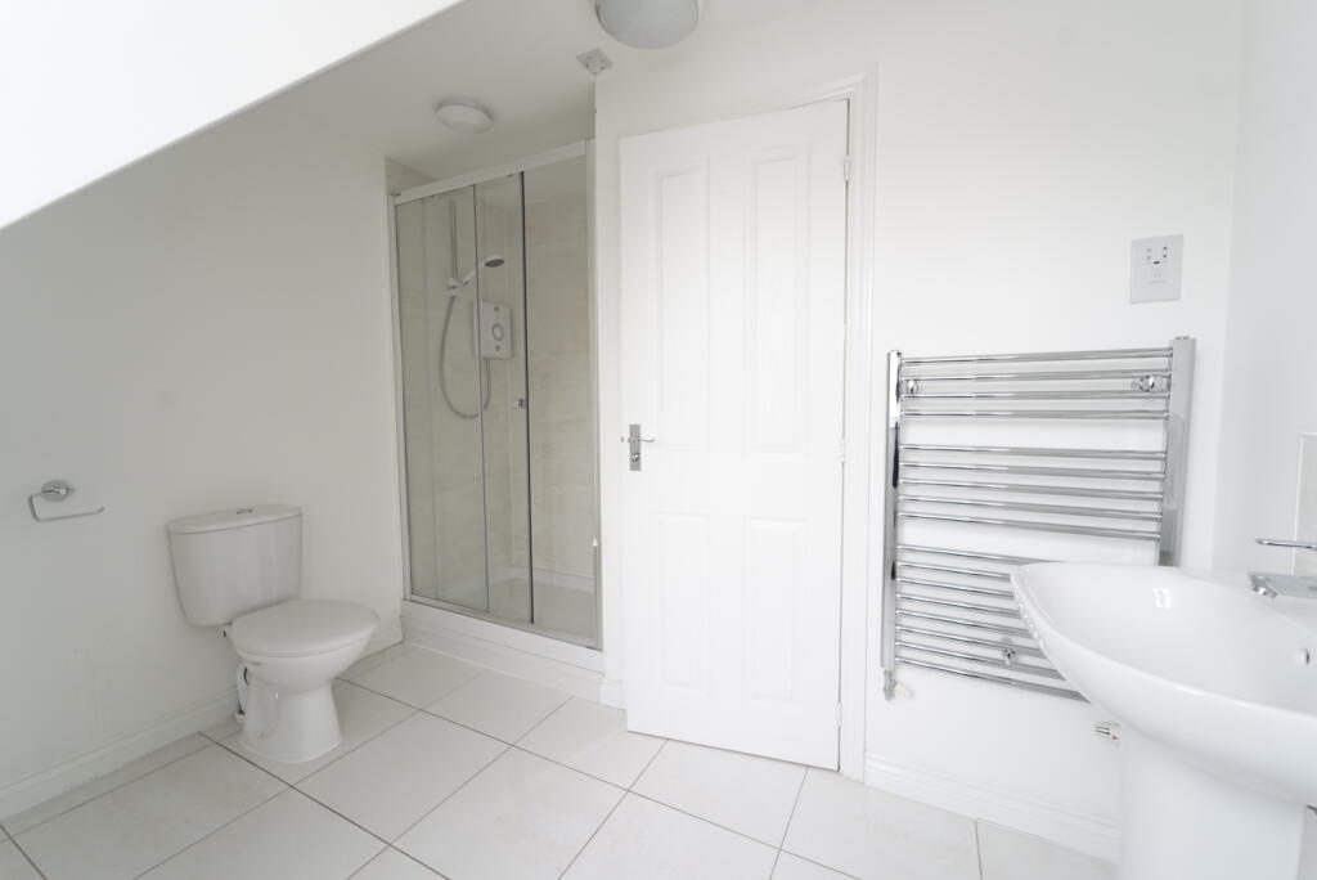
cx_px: 658
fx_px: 512
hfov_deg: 104.2
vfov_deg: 81.3
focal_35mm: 14
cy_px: 440
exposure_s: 1/13
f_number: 5.6
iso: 500
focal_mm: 14
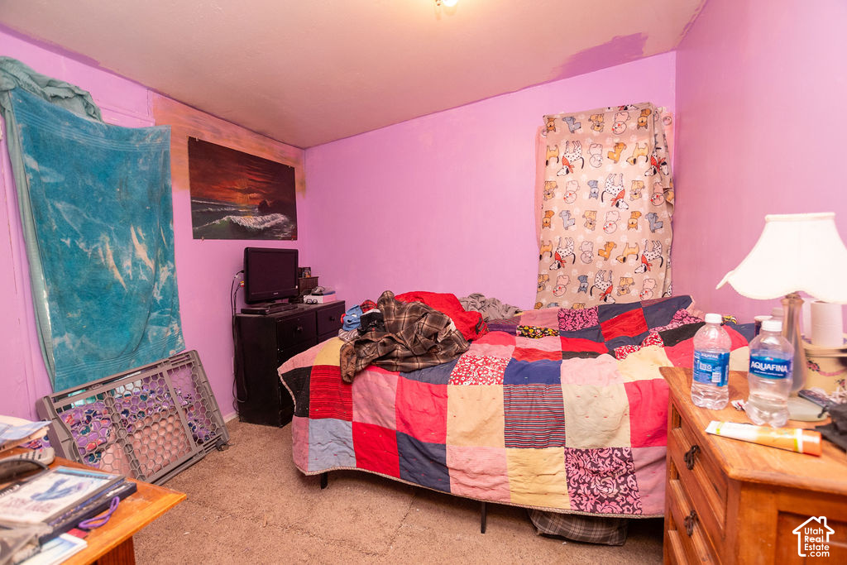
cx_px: 424
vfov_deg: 76.0
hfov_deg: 99.0
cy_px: 282
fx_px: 361
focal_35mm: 15
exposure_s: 1/200
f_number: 4
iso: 500
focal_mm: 10
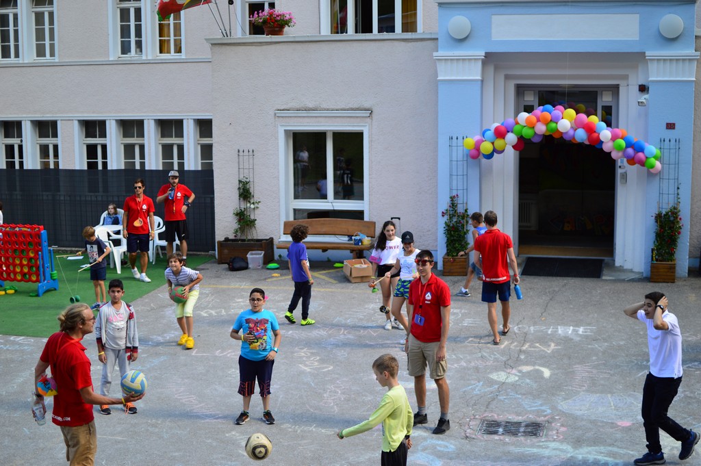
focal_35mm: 52
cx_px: 350
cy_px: 233
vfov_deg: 25.7
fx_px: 1021
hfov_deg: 37.9
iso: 100
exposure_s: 1/800
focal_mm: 35
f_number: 1.8
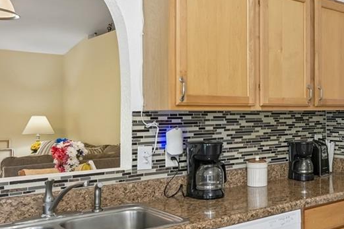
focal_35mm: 43
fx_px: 411
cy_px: 115
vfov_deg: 31.2
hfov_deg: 42.5
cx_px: 295
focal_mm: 14
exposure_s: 1/13
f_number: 8
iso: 400
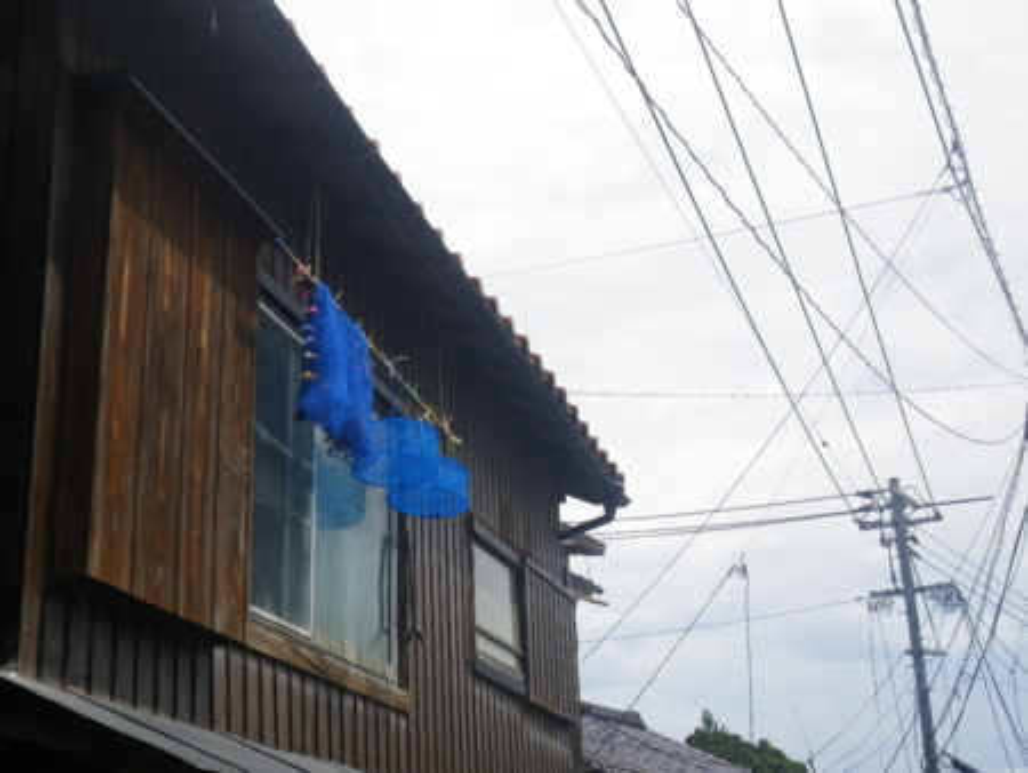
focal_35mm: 51
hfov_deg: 37.5
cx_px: 514
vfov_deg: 28.6
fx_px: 1515
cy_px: 386
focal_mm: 9.1
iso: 80
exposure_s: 1/500
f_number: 5.3
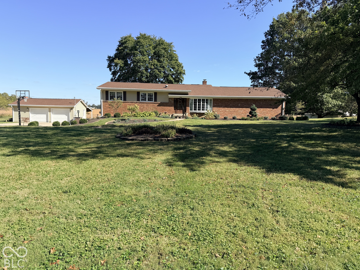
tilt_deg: -6.2
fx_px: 250
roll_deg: -0.7
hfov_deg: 71.6
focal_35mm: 24
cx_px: 180
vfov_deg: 56.8
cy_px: 135
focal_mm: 6.76
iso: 80
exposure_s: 1/3021
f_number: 1.78
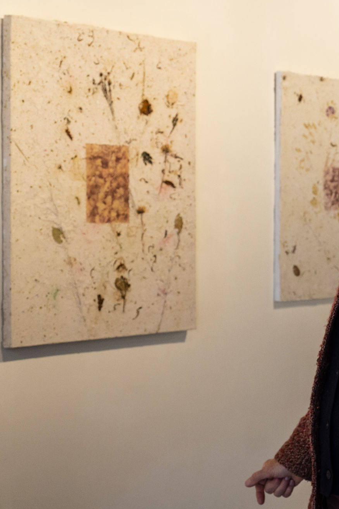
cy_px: 213
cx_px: 428
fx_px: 1158
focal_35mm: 82
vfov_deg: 24.7
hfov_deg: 15.9
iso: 800
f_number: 5
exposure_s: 1/160
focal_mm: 47
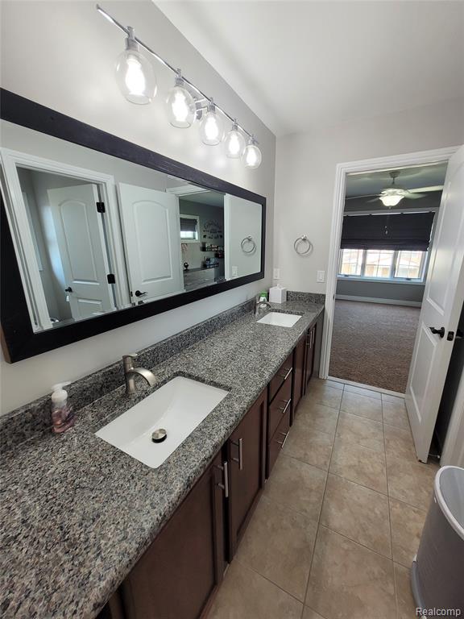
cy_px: 310
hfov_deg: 89.9
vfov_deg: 106.2
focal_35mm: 13
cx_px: 232
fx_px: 232
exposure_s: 1/60
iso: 64
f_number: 2.2
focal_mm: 1.74
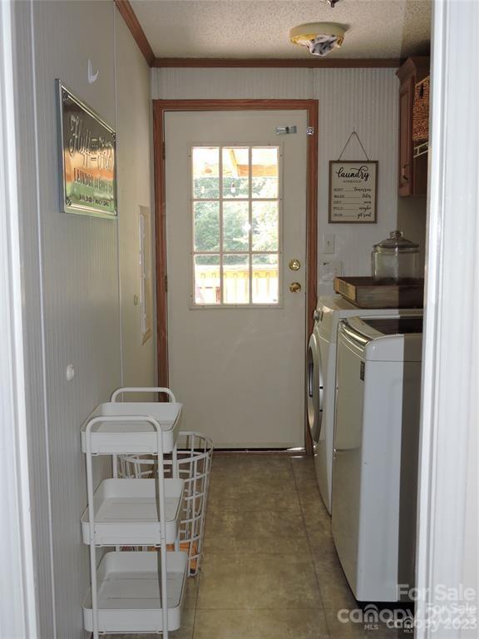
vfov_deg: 46.8
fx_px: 738
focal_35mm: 40
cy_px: 320
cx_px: 240
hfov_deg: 36.0
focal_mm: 7.2
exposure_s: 1/30
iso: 200
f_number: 3.8
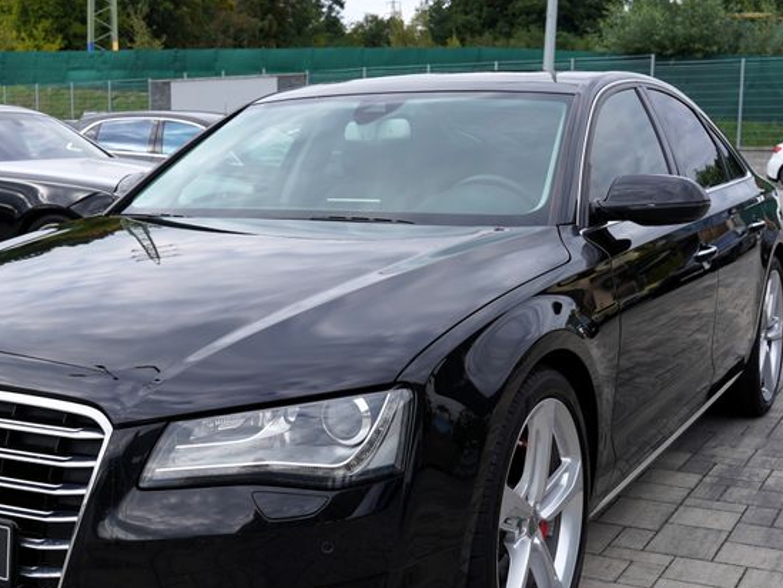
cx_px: 245
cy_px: 340
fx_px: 1176
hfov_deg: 36.3
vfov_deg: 28.0
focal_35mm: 52
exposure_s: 1/160
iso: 100
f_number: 6.3
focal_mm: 29
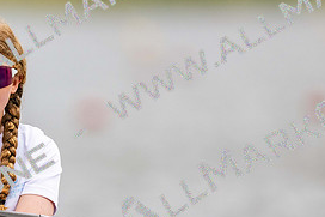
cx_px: 19
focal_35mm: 1280
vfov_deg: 1.1
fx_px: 11548
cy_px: 140
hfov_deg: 1.6
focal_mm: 600
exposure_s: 1/2500
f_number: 4
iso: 400
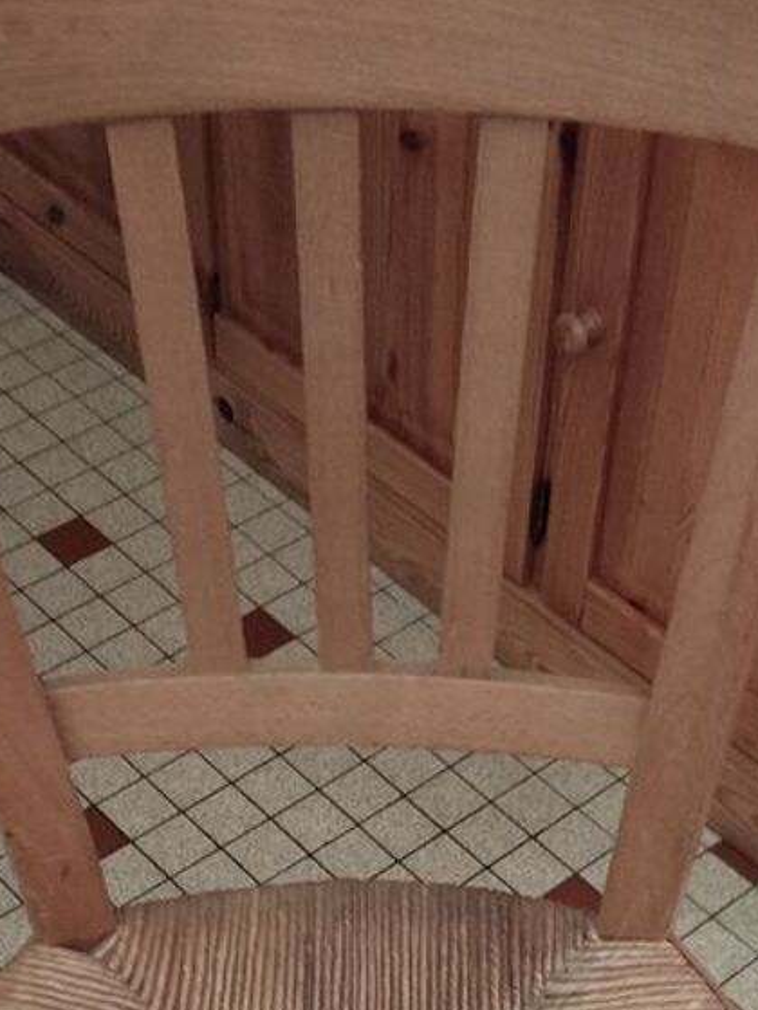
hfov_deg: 21.3
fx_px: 2015
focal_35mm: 69
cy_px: 1013
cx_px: 411
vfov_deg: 26.6
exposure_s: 1/16.7
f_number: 1.8
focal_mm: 4.75
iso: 2872
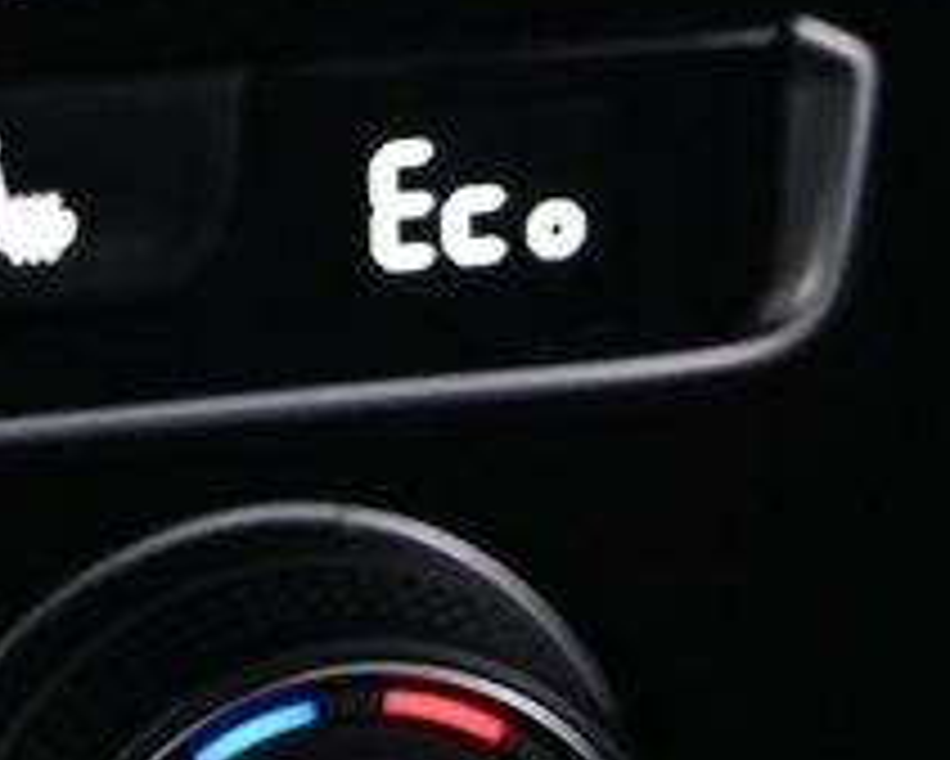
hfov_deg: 5.9
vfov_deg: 4.7
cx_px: -1288
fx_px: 8945
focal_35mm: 318
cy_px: -1448
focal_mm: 44
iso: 2000
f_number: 4
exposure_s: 1/20
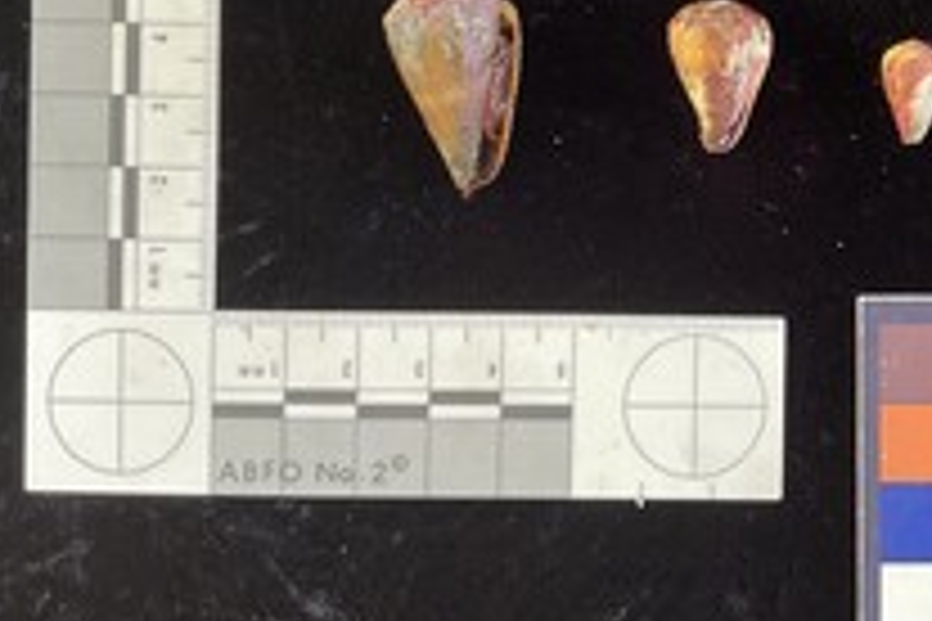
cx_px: 738
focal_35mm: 51
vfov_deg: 25.9
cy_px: 106
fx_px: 1320
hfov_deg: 37.6
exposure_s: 1/50
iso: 80
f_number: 1.8
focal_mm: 3
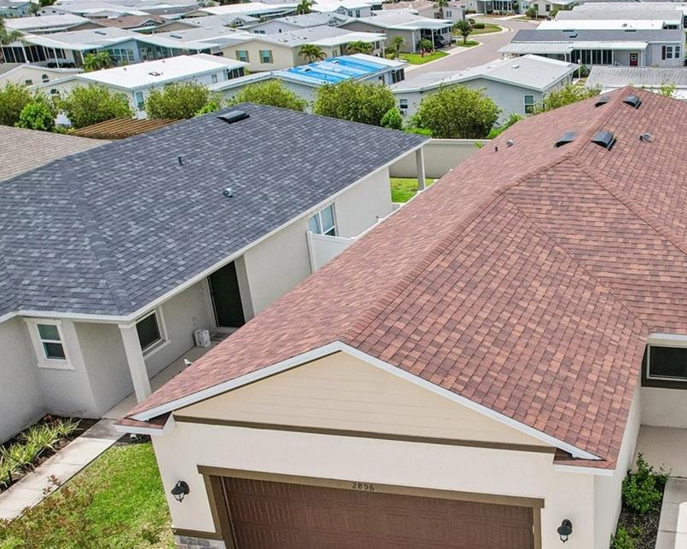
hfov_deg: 42.6
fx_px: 833
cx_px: 560
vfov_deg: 36.1
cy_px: 361
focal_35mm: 41
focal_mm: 8.4
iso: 130
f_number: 2.8
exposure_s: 1/500
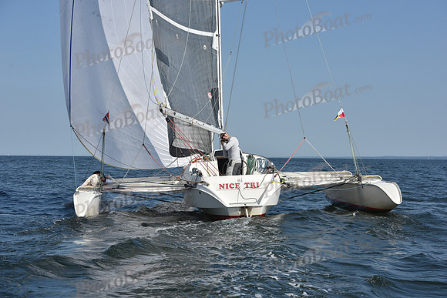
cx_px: 224
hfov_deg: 28.8
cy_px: 149
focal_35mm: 70
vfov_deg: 19.5
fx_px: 869
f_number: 9
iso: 250
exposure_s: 1/1250
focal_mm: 70
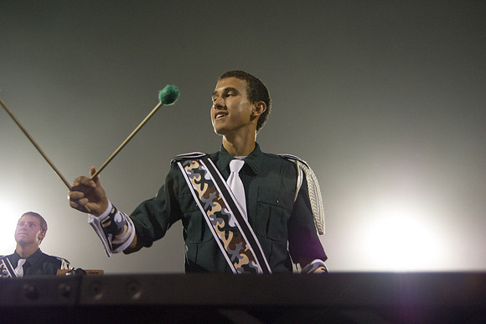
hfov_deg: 46.4
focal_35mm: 42
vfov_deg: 31.9
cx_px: 243
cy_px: 162
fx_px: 567
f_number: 4.5
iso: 9000
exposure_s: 1/160
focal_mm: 42
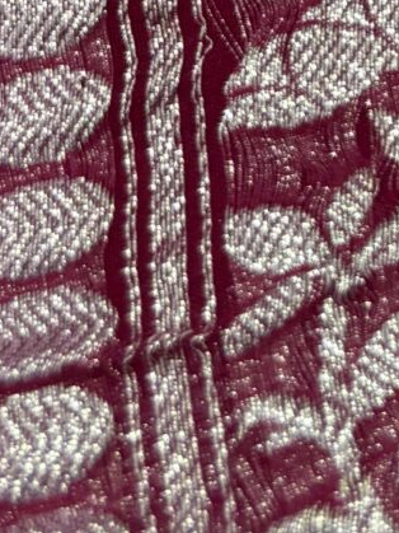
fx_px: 2445
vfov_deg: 10.6
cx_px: 770
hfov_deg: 8.9
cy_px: -763
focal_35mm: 159
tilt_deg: -49.9
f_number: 1.6
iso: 100
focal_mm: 5.96
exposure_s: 1/50
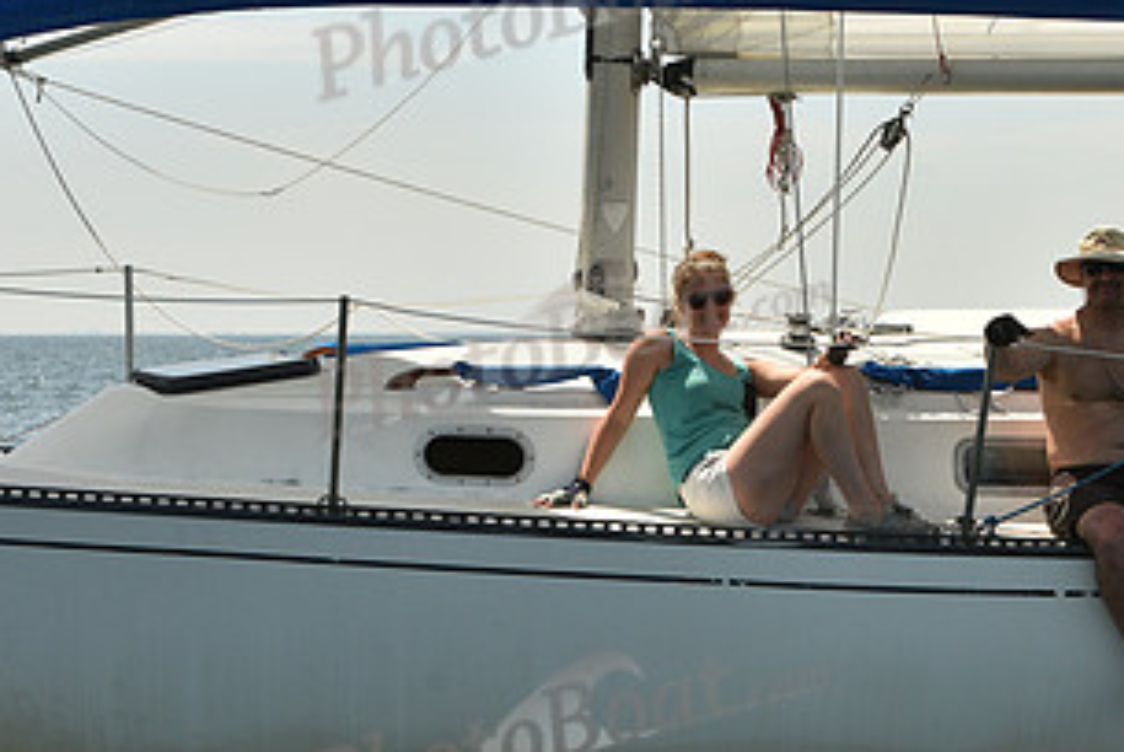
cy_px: 485
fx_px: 4156
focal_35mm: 133
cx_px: 1024
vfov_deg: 10.3
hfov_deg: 15.2
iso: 320
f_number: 8
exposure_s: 1/1250
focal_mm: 70
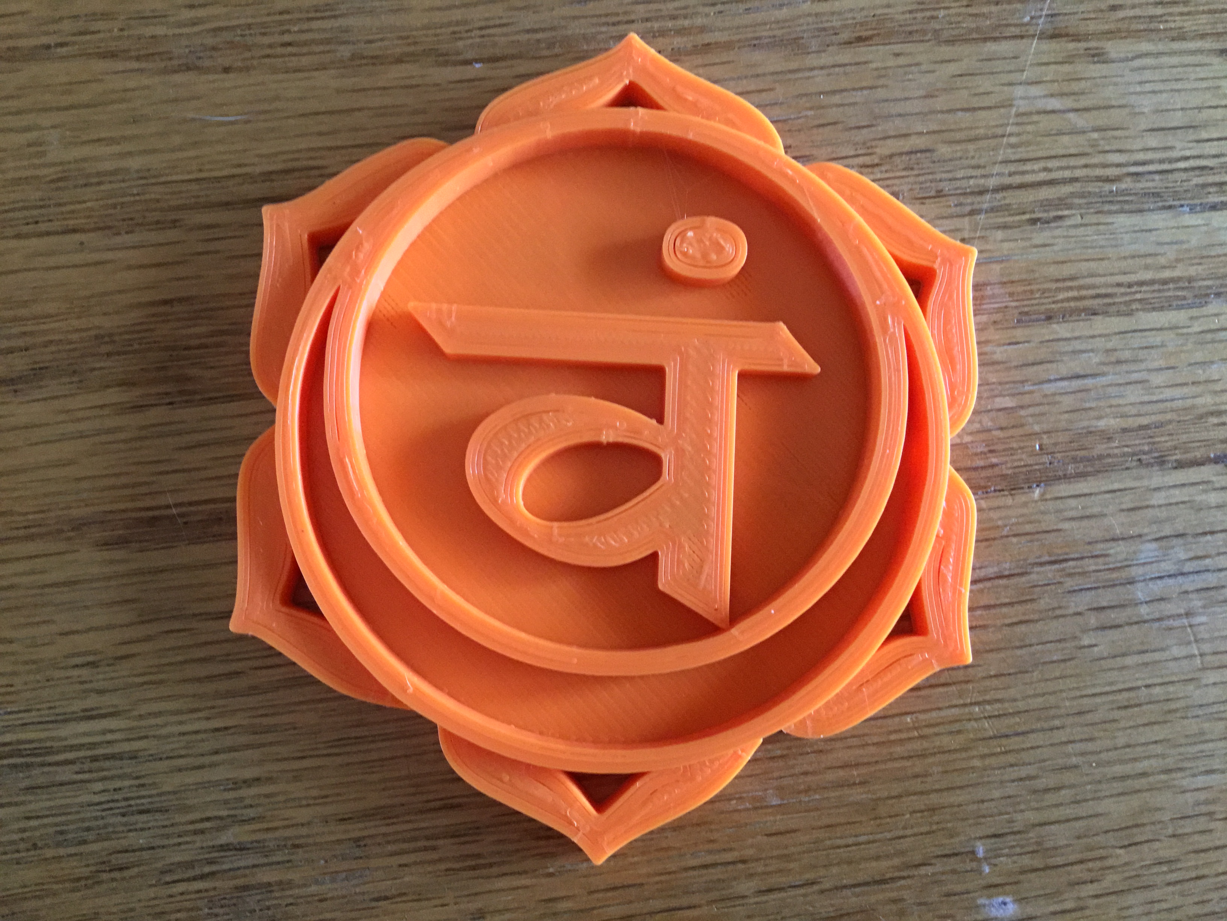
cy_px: 460
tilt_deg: -83.8
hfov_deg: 58.4
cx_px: 614
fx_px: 1099
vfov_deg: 45.4
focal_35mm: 31
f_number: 2.4
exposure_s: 1/30
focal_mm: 3.3
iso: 250
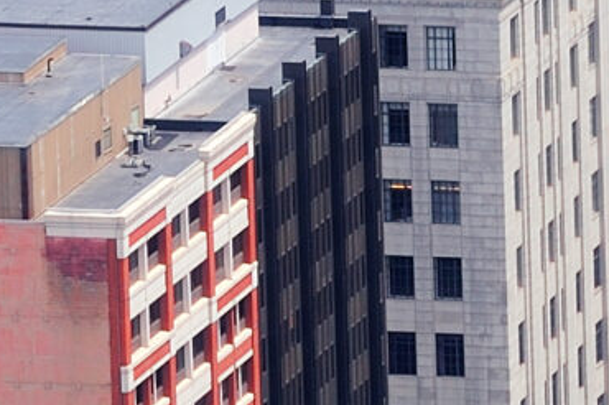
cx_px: 1045
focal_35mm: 775
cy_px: -272
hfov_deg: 2.7
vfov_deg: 1.8
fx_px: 13098
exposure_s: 1/180
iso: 200
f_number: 11
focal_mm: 112
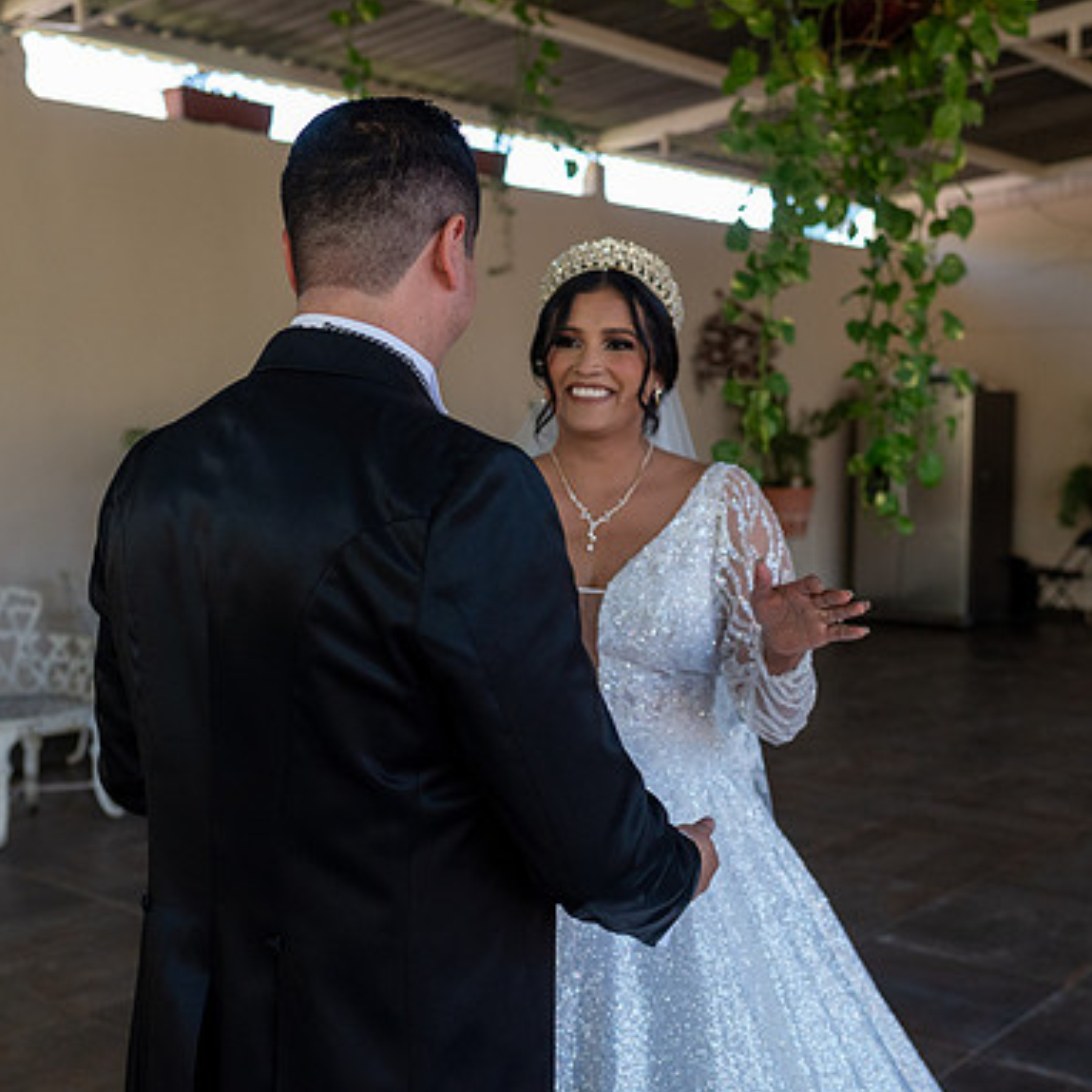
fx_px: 1606
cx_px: 550
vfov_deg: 37.6
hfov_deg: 37.6
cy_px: 549
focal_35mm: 45
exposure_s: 1/1600
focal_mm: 35
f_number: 3.5
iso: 1600
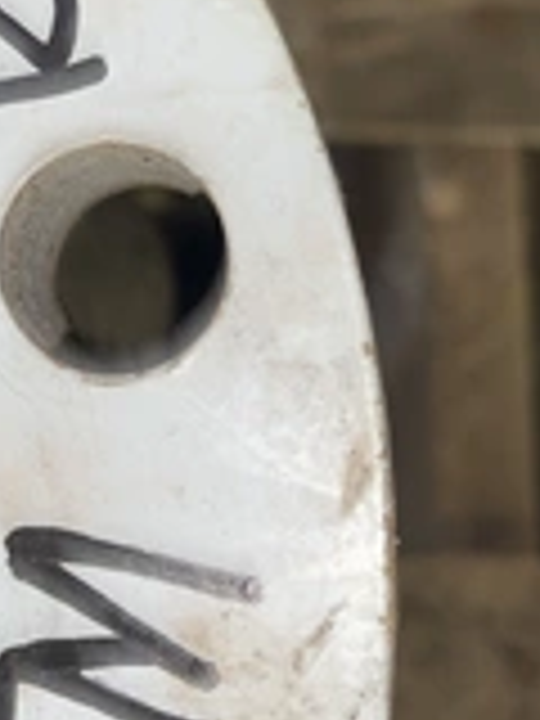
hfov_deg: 21.4
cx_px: -63
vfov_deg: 29.4
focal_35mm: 65
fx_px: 1352
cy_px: 180
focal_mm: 5.1
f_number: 1.6
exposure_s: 1/6
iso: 32
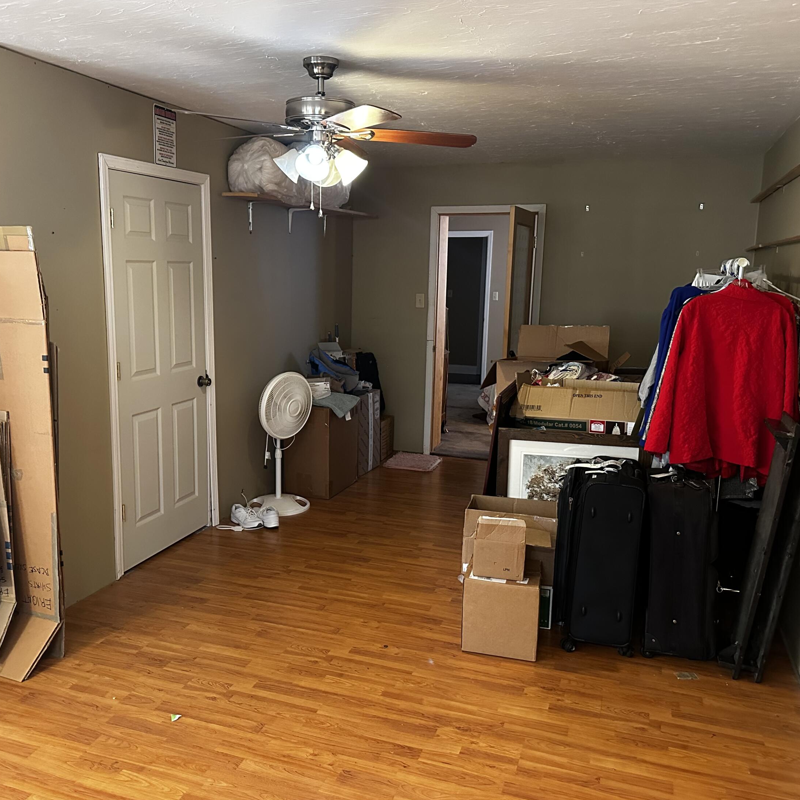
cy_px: 407
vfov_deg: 55.6
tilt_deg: -9.3
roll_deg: -1.1
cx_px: 378
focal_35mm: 29
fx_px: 758
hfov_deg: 55.6
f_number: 1.78
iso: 800
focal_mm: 6.86
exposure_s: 1/40
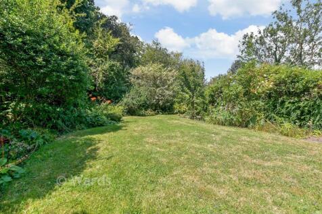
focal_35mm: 15
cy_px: 107
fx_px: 134
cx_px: 161
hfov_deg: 100.4
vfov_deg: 77.3
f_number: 8
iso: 160
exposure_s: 1/200
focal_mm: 10
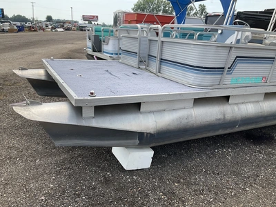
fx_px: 231
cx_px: 138
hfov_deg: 61.7
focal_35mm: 29
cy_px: 104
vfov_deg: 48.2
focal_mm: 3
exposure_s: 1/1035
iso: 25
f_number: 1.8
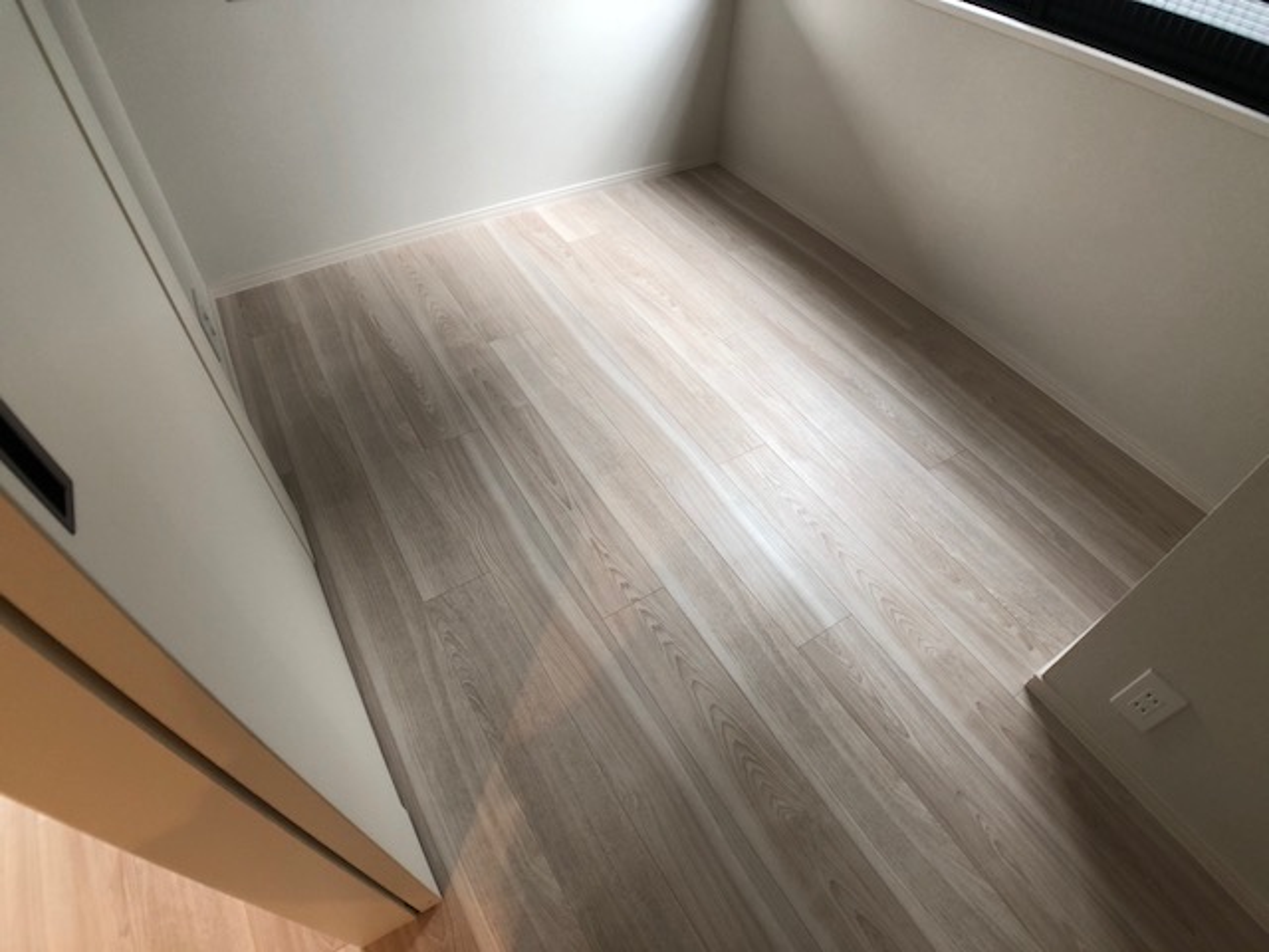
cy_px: 476
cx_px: 634
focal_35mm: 28
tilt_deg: -48.3
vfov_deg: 49.7
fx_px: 1026
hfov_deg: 63.4
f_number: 1.8
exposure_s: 1/17
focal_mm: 3.99
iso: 40
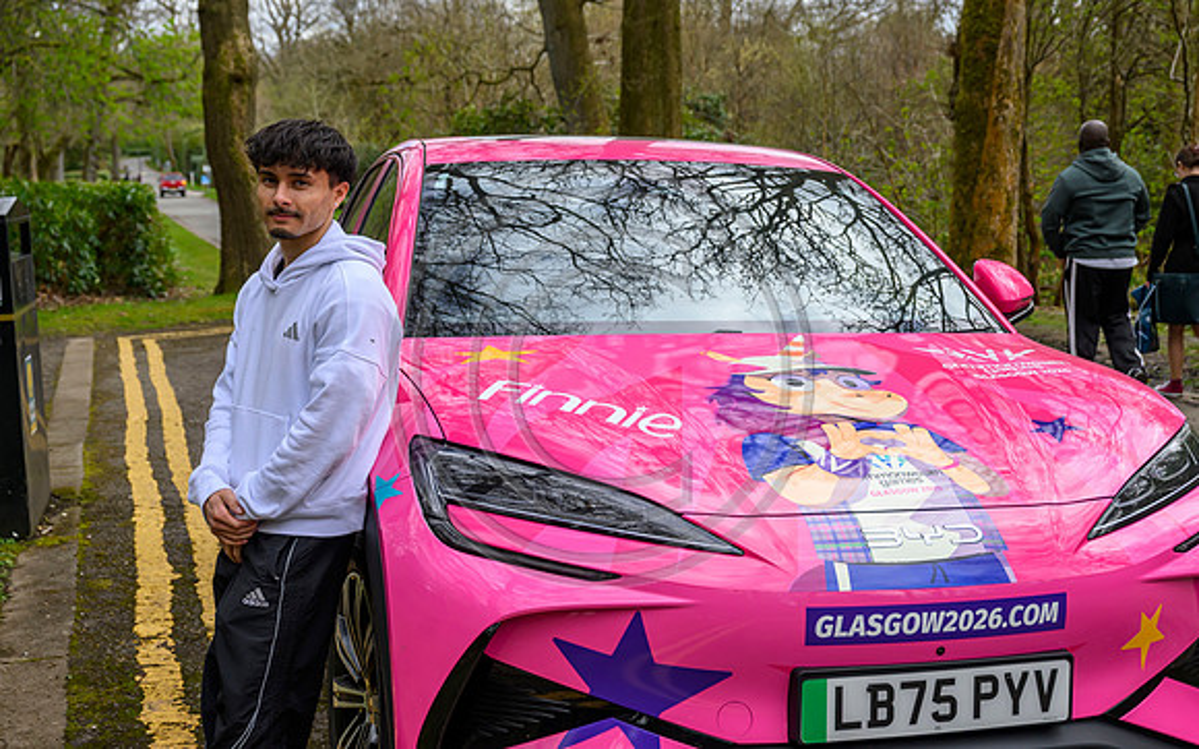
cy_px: 305
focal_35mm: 51
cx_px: 666
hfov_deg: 39.6
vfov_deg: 25.3
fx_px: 1664
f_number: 5
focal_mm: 45
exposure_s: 1/1250
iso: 500
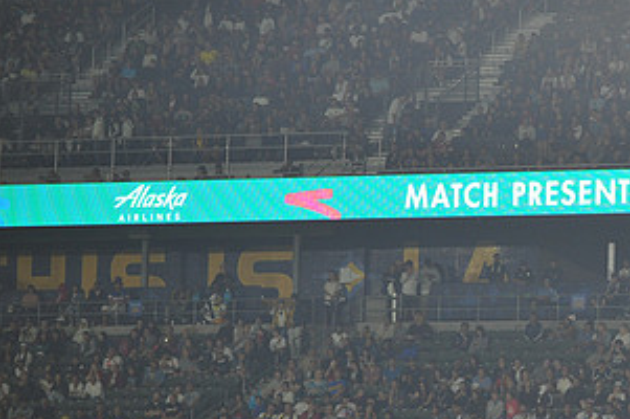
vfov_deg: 5.3
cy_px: 197
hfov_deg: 7.9
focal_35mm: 260
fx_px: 4545
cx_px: 567
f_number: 2.8
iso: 1250
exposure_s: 1/1000
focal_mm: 135
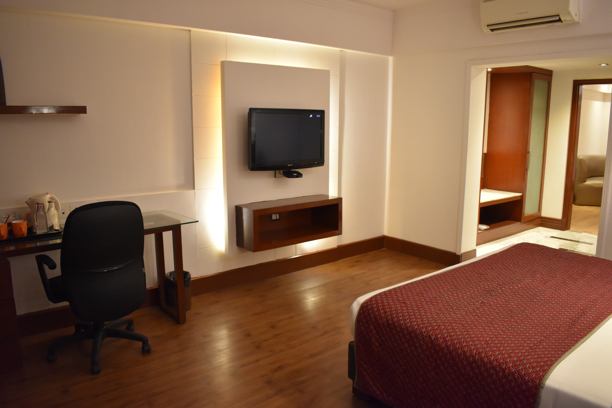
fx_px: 459
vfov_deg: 47.9
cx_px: 306
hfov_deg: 67.4
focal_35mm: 27
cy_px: 204
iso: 2800
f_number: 3.5
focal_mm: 18
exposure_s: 1/60
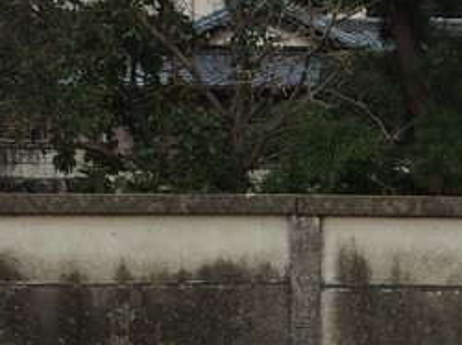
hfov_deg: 16.4
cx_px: 370
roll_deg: +0.3
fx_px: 1587
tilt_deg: -19.3
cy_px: 587
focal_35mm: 119
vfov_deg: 11.6
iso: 32
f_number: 2.2
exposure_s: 1/120
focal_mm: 4.15
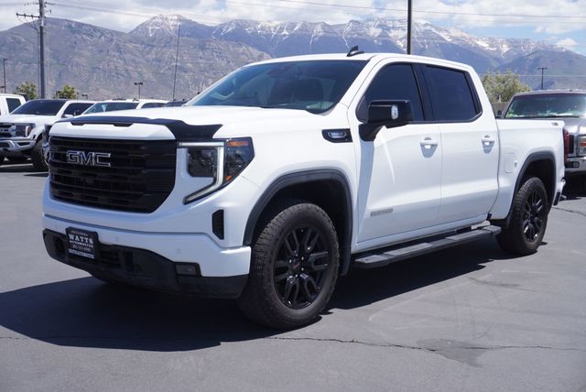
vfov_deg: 32.0
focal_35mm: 42
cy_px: 196
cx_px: 293
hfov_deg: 46.4
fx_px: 684
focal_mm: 28
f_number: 8
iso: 100
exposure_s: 1/200
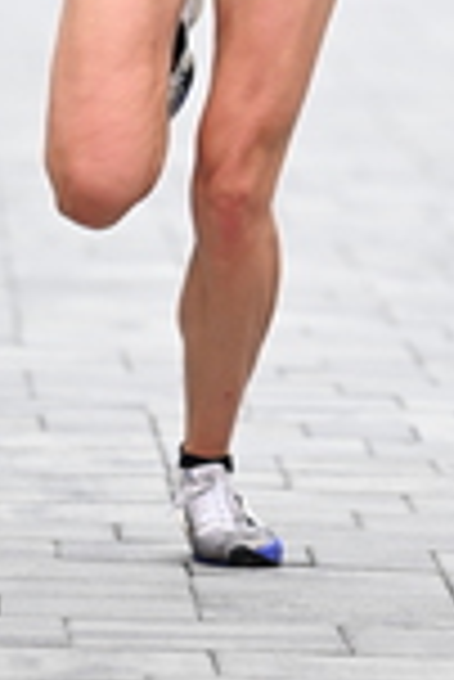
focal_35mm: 618
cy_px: -59
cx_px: 290
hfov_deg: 2.2
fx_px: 11663
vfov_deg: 3.3
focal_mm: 170
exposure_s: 1/1000
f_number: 2.8
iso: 1600
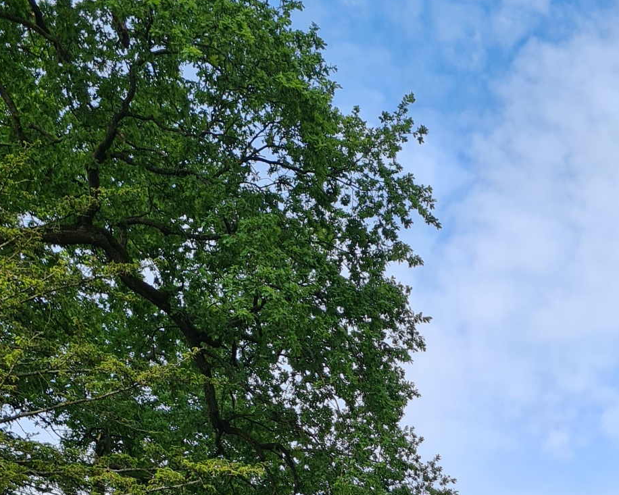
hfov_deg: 27.1
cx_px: 583
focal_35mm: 67
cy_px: 769
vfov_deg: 19.5
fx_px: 1228
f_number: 1.8
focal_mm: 5.4
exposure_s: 1/1250
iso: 50
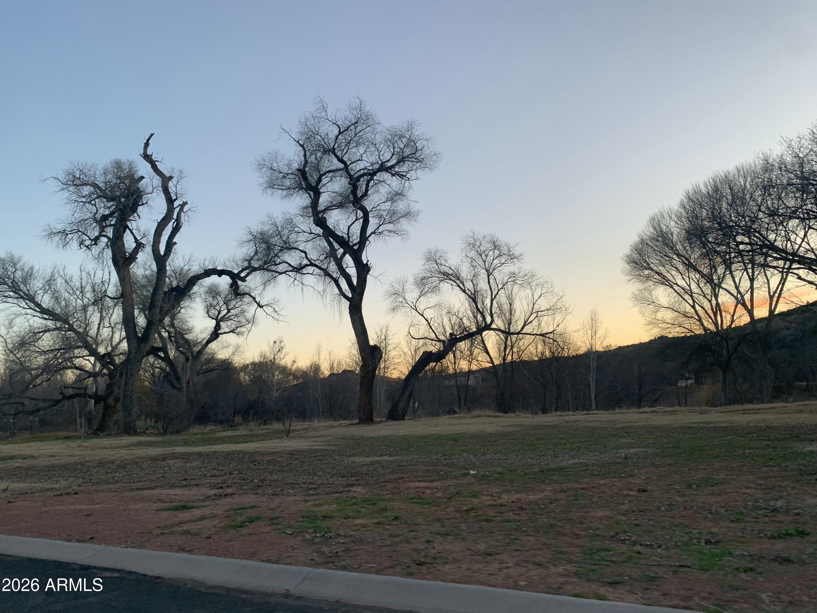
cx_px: 408
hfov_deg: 67.3
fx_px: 614
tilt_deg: +7.8
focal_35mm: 26
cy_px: 306
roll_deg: +1.0
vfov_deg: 53.1
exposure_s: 1/122
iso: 32
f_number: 1.8
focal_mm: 4.25
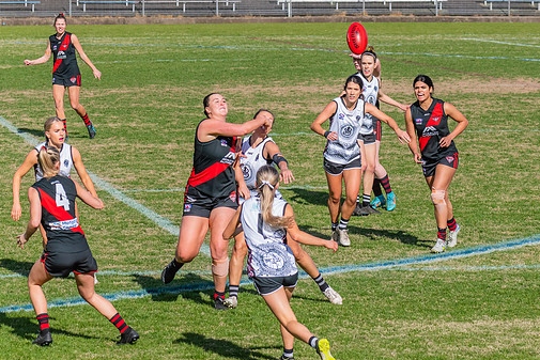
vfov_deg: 5.1
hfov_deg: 7.6
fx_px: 4051
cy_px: 158
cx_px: 351
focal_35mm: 270
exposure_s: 1/1600
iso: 800
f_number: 9
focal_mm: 170
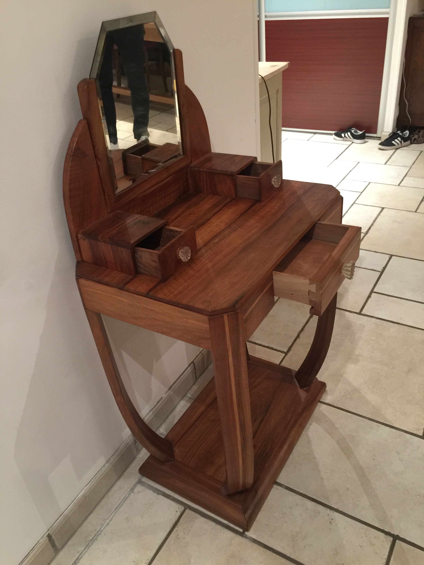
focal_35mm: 29
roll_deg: +5.3
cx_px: 212
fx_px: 474
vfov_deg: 61.7
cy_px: 282
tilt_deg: -32.7
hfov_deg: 48.2
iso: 125
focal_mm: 4.15
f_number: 2.2
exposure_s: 1/8
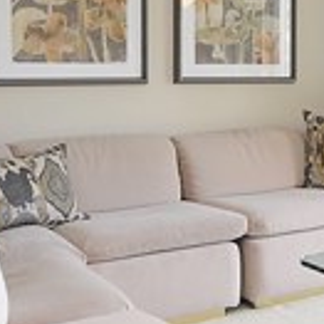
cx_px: 364
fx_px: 657
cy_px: 95
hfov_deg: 25.5
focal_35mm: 62
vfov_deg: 27.5
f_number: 8
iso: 320
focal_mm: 10
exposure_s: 1/20
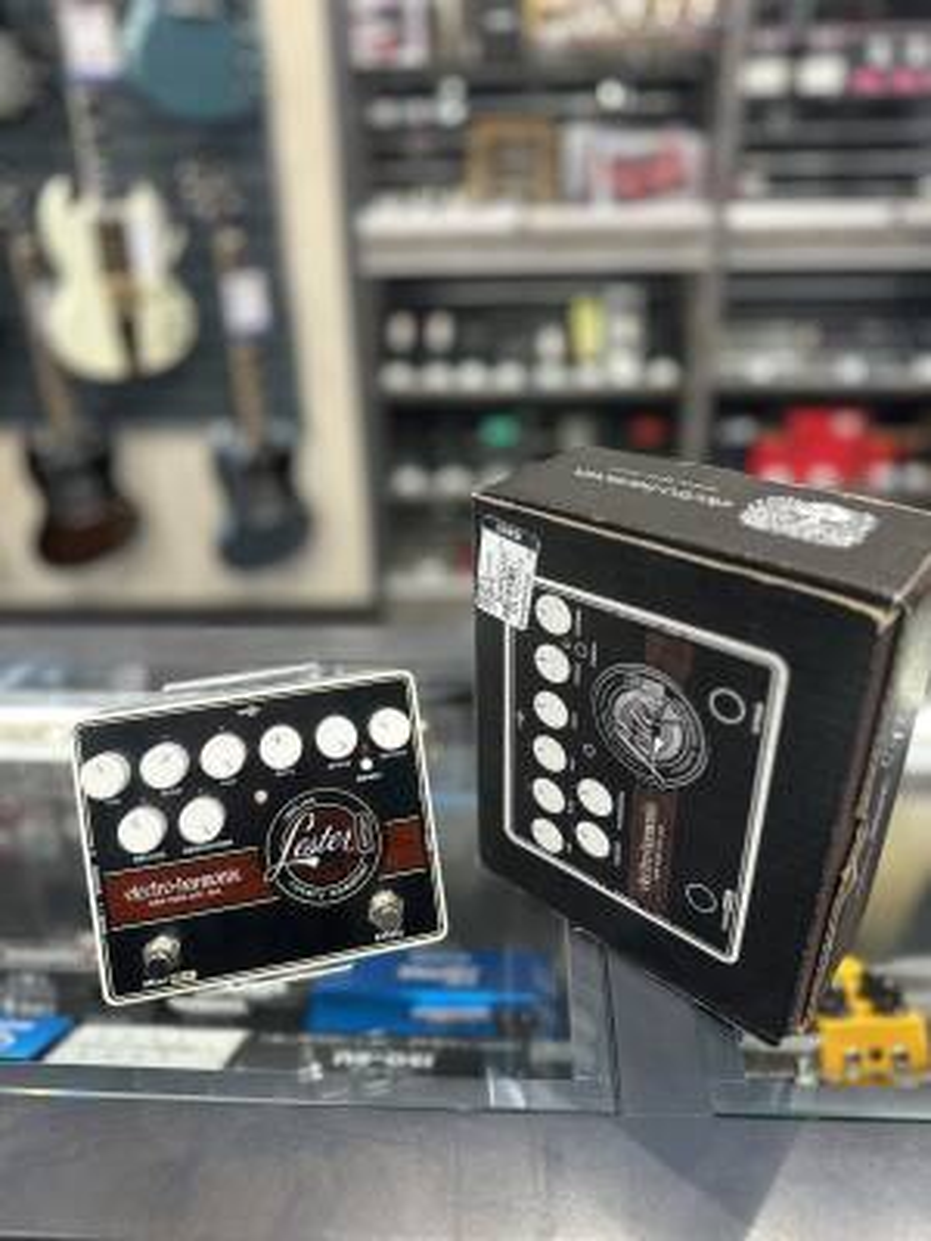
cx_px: 466
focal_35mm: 24
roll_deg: +0.5
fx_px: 861
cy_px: 620
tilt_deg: -29.1
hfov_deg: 56.8
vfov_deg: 71.6
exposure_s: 1/120
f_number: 1.78
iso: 125
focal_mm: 6.86
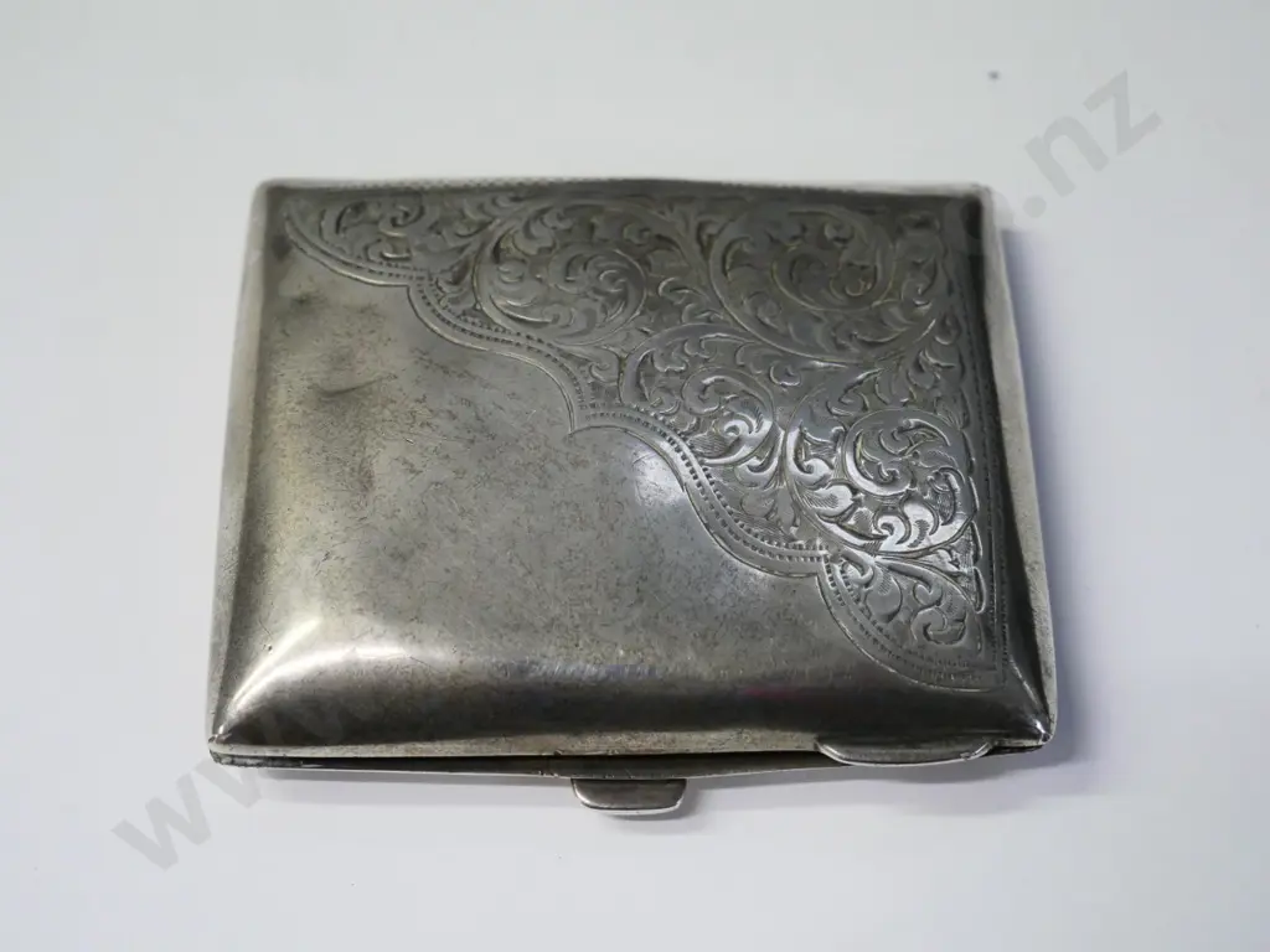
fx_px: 2201
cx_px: 635
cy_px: 476
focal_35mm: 60
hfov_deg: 32.2
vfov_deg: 24.4
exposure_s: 1/160
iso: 3200
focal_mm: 30
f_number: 5.6
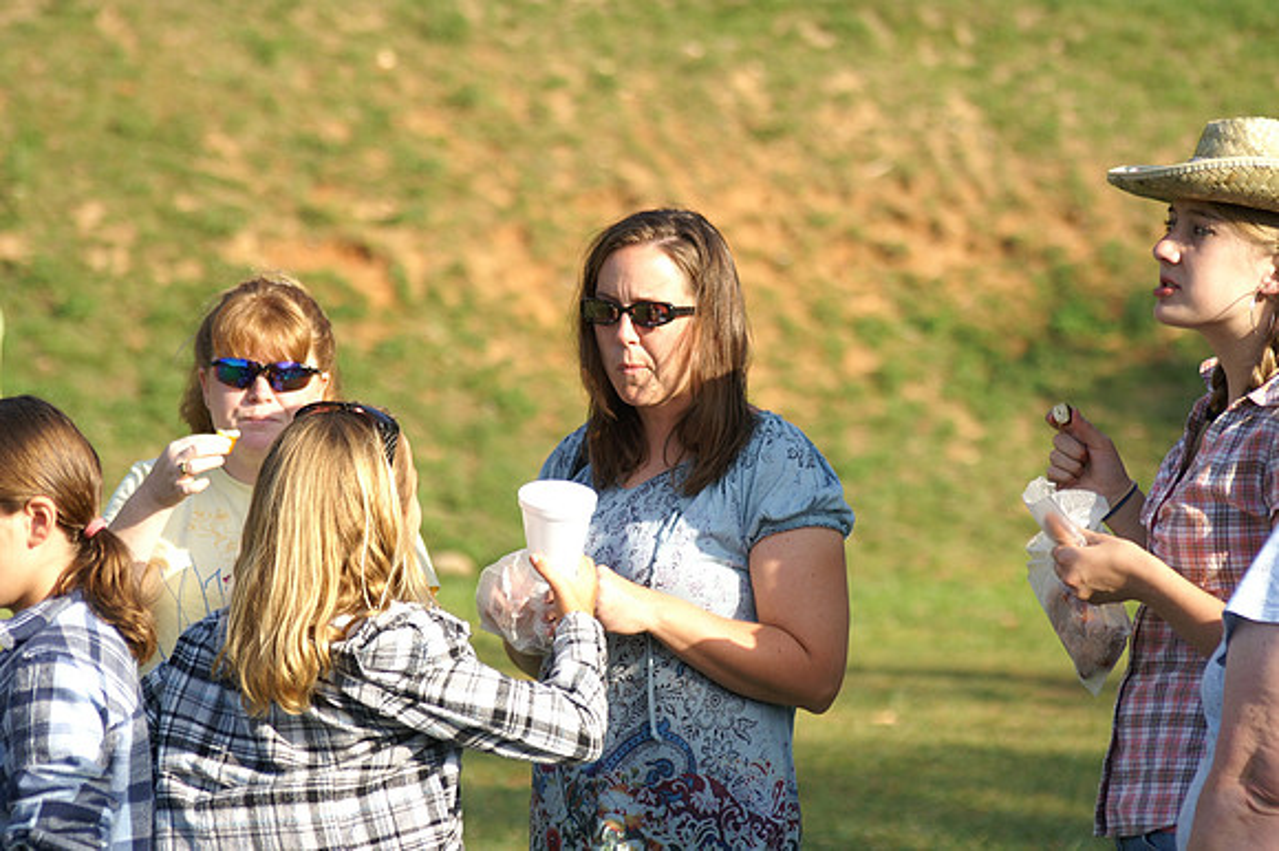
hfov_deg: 12.5
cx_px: 640
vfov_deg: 8.3
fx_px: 5859
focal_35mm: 165
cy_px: 426
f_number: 5
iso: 100
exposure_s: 1/400
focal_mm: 110
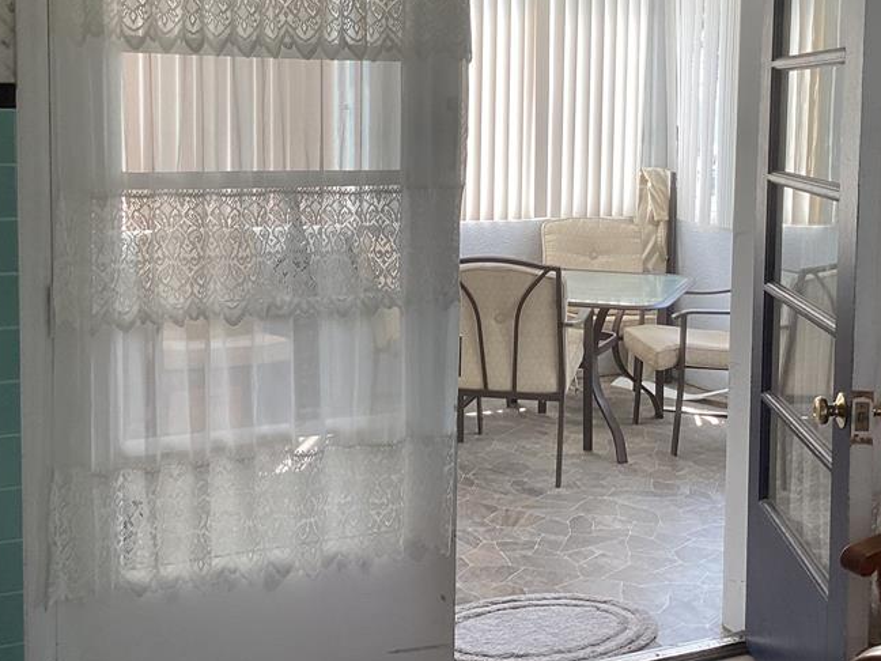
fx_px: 1247
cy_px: 211
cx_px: 502
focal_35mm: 49
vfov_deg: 29.4
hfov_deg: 38.8
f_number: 2.4
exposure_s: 1/120
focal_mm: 3.3
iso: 50
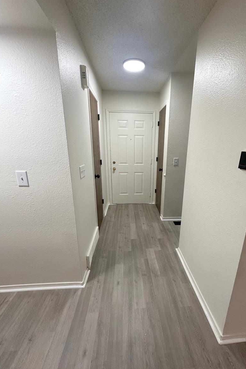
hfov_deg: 77.0
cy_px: 188
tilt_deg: -14.2
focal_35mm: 15
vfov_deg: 100.4
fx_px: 154
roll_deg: -1.4
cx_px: 139
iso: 200
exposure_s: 1/120
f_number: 2.2
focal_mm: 2.22
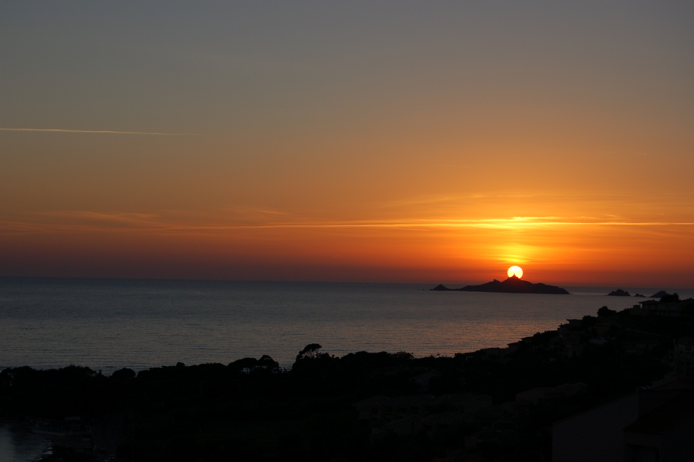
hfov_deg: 24.6
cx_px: 347
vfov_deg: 16.5
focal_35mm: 82
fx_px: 1589
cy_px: 231
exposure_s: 1/320
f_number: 9
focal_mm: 55
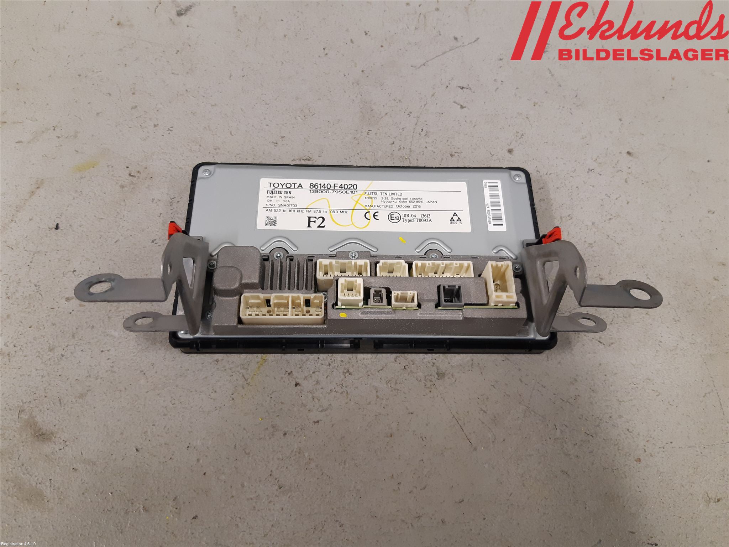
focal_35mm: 26
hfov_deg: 67.3
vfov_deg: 53.1
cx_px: 364
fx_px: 548
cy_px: 274
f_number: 1.7
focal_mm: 3.93
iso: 160
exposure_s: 1/50
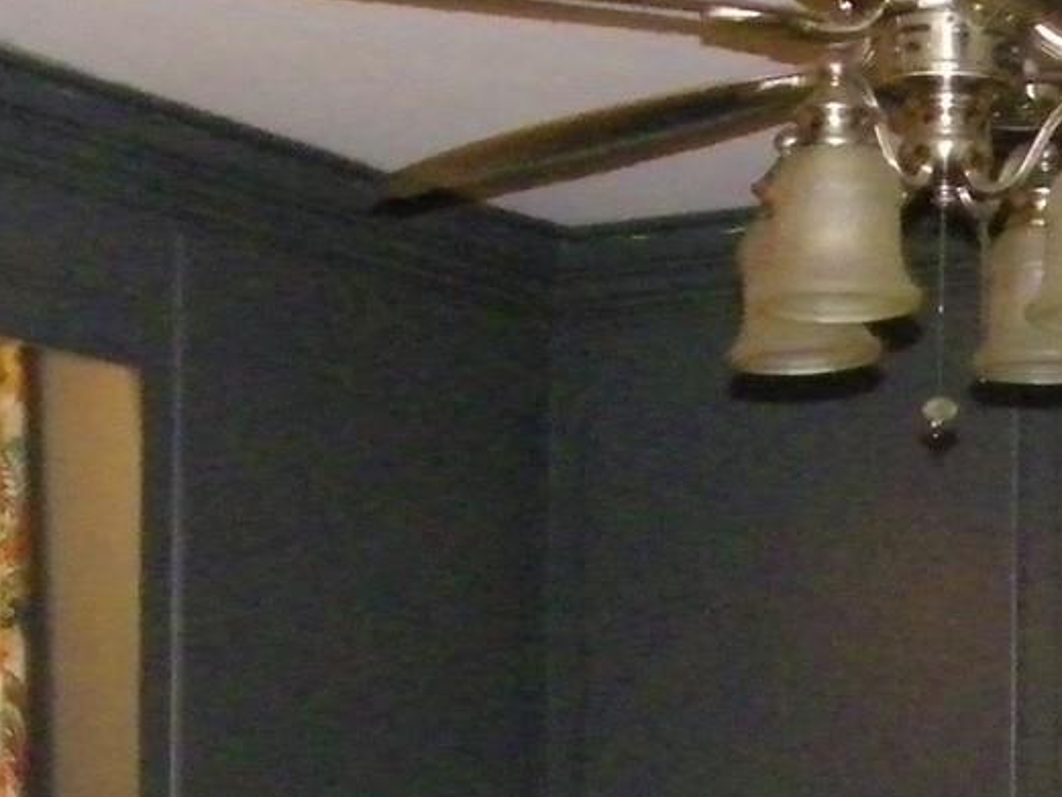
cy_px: 1184
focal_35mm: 110
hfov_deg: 16.7
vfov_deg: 12.8
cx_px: 1466
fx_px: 3376
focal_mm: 5
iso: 800
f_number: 3.5
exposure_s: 1/30
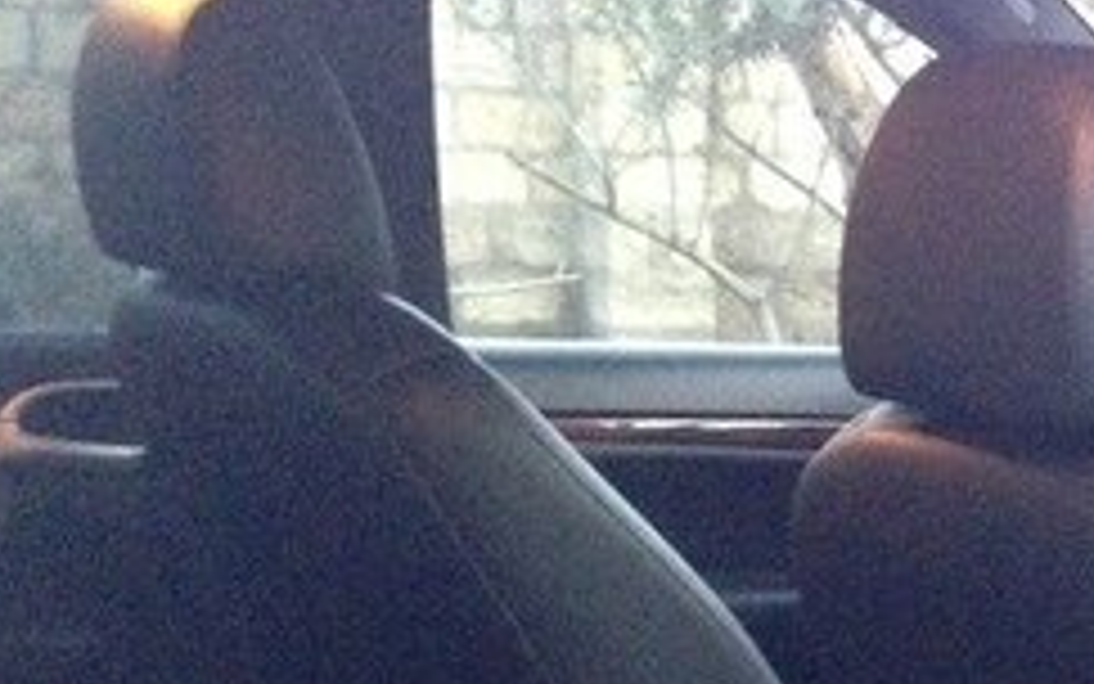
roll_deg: -0.2
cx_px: 1247
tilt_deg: -17.6
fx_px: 2833
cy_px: 983
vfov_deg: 13.1
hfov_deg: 20.7
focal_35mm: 95
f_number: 2.4
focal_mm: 4.12
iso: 640
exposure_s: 1/15
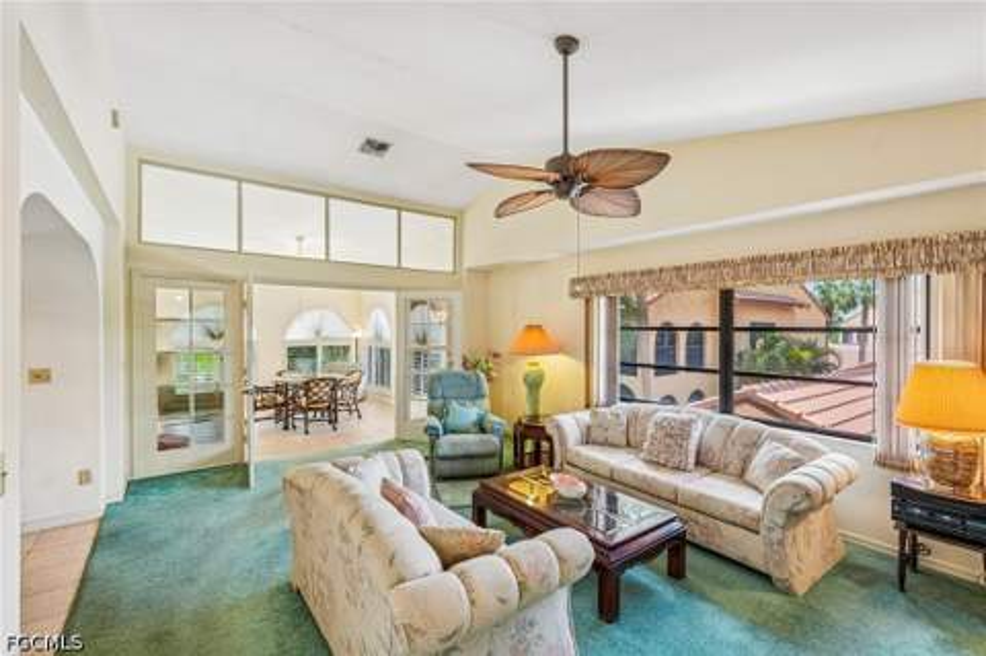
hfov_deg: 96.8
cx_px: 493
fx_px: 438
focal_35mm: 16
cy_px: 328
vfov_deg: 73.6
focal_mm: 16
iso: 400
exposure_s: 1/13
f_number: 8
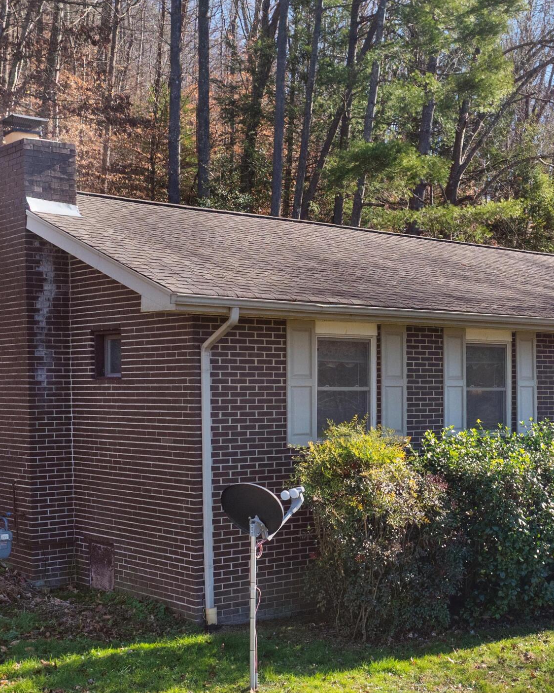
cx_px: 437
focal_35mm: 50
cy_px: 318
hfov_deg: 29.6
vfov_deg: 37.3
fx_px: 1025
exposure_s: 1/160
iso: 160
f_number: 2.8
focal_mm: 12.29
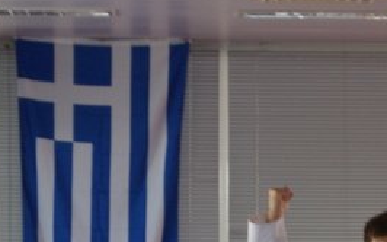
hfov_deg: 8.3
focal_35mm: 254
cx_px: 352
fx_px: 2673
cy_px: 357
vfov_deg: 5.1
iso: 250
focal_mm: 55
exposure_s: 1/100
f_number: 5.6
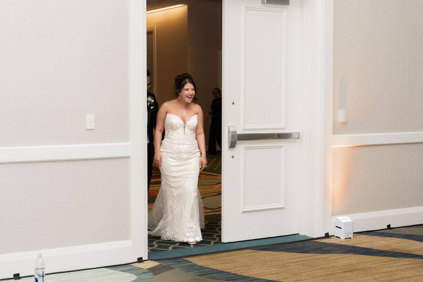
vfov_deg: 21.8
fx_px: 731
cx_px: 209
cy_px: 139
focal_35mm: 62
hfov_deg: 32.3
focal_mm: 59
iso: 125
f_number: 4
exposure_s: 1/100
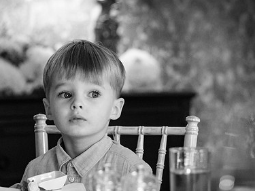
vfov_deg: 9.6
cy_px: 69
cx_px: 151
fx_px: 1134
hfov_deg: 12.8
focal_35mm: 154
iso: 2000
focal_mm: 50
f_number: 2
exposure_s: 1/160
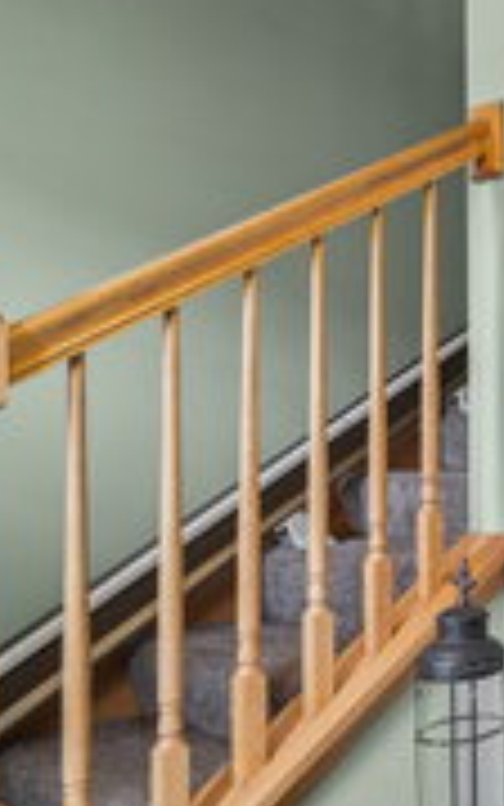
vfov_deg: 48.1
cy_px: 441
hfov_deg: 21.5
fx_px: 900
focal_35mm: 41
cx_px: 889
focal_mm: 15
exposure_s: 1/3.33
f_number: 8
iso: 400
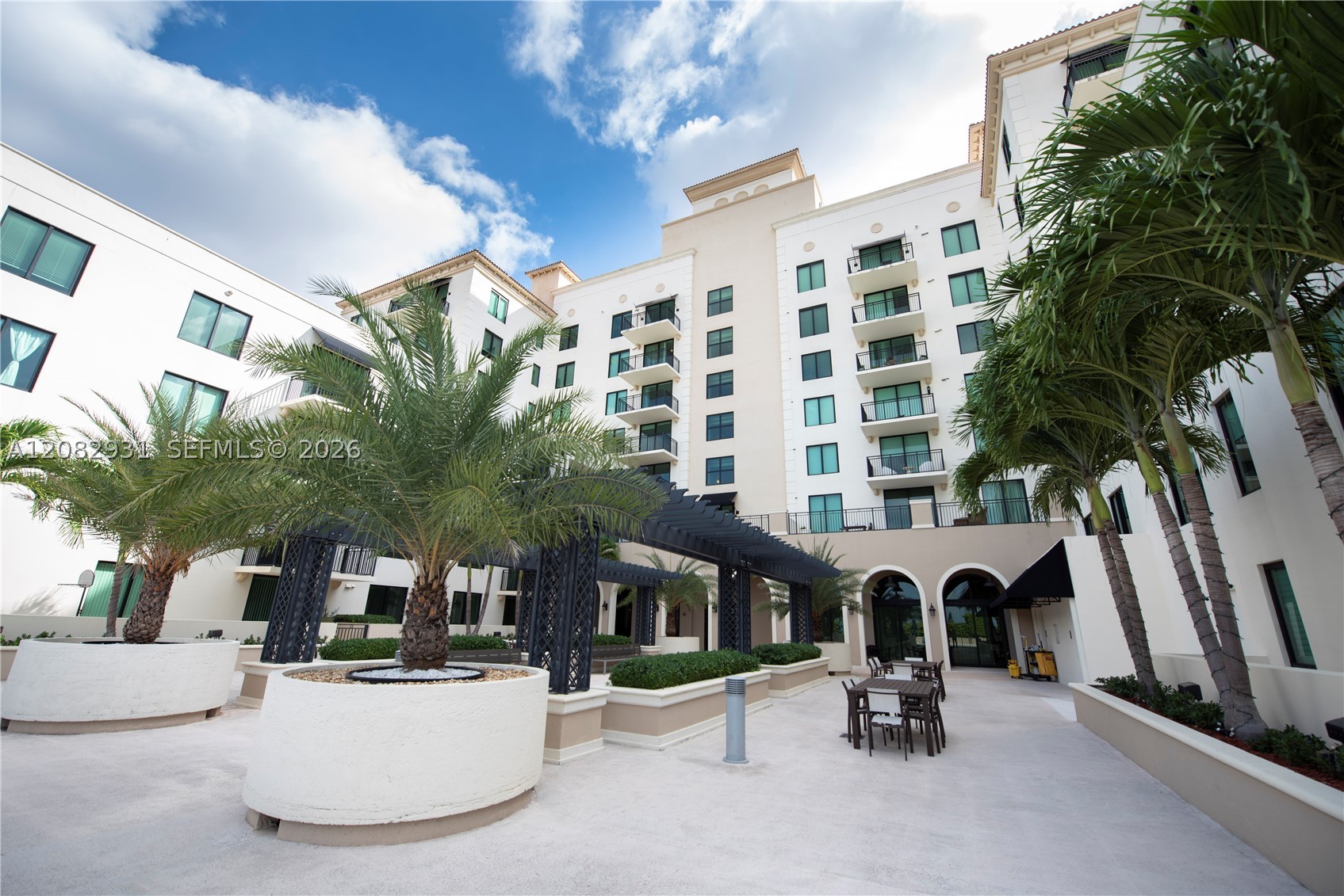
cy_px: 448
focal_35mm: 14
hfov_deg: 104.2
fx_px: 523
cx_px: 672
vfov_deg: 81.2
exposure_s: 1/320
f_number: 5
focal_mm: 14
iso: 100
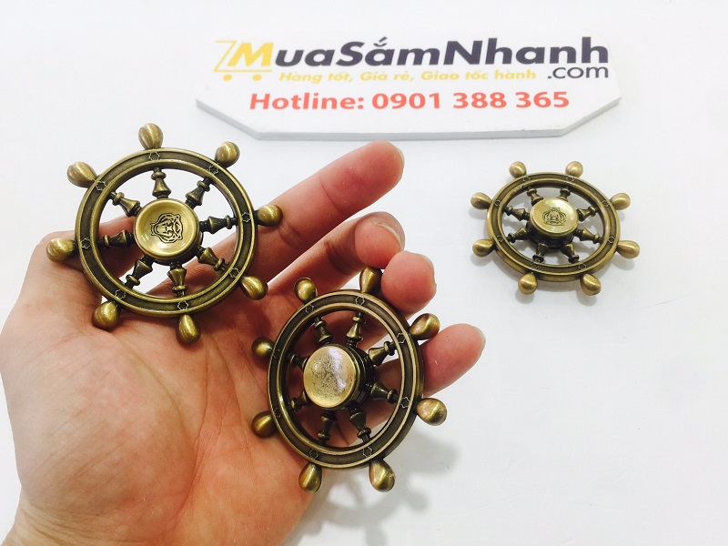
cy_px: 273
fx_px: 610
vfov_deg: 48.2
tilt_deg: -57.1
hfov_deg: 61.7
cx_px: 364
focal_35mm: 29
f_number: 2.2
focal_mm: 4.15
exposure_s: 1/33
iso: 32
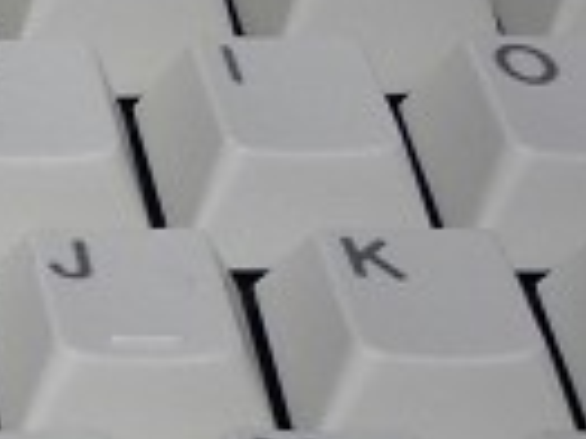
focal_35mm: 195
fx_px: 3298
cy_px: 31
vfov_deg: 7.6
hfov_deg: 8.9
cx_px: -962
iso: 100
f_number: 3.3
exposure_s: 1/1.6
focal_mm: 5.2
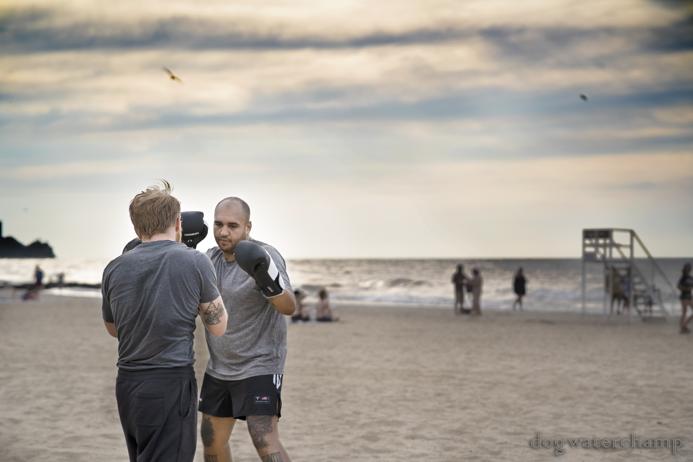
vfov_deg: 16.1
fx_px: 1636
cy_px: 231
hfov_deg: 23.9
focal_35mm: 85
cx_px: 346
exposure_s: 1/3200
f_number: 3.5
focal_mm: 85
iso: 2000
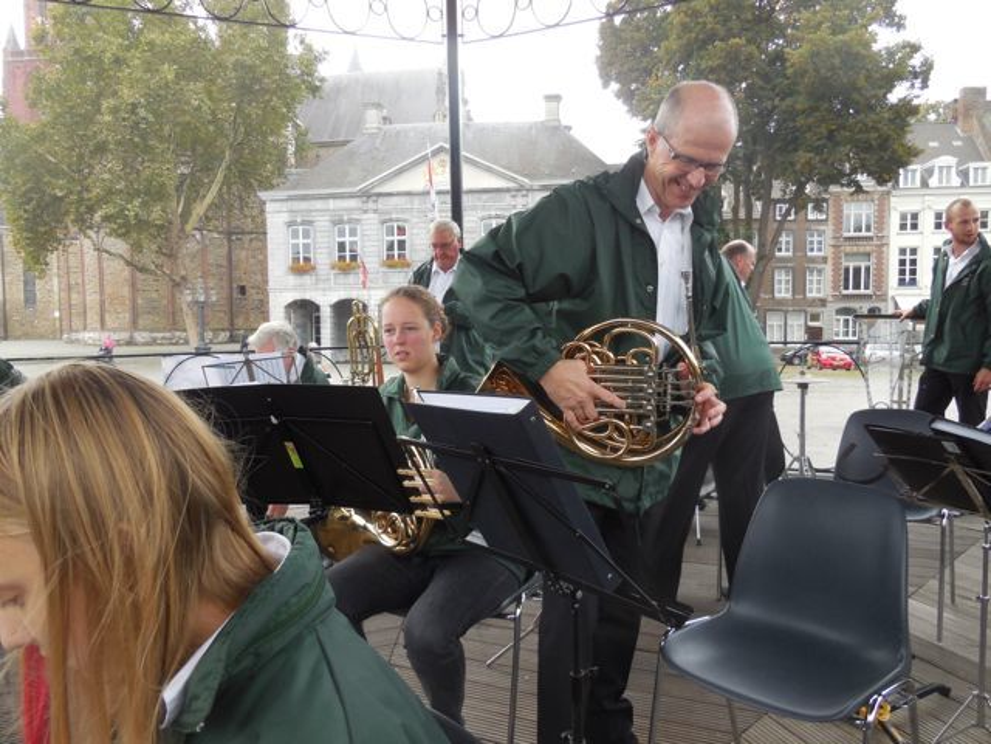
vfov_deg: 54.9
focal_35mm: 25
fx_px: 716
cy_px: 372
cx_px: 496
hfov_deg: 69.4
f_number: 3.1
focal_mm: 4.5
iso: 125
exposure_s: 1/160
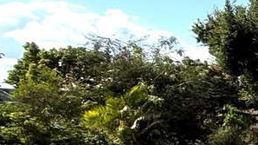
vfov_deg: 14.1
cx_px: 680
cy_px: 190
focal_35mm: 82
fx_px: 560
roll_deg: +0.8
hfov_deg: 13.5
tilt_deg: -7.2
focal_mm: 2.22
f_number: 2.2
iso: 50
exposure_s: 1/1572
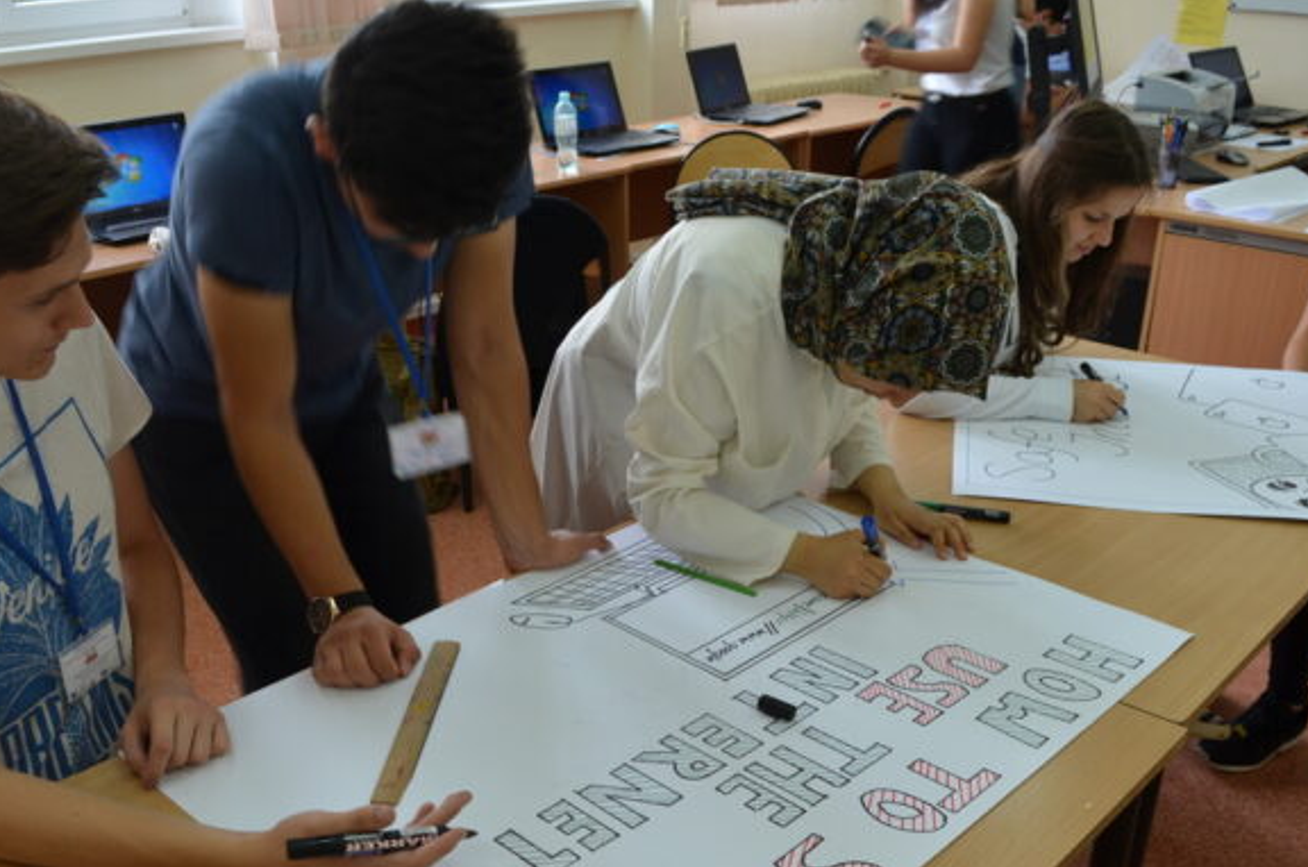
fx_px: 1306
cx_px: 606
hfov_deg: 53.2
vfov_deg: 36.5
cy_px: 557
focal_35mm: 36
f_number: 6.3
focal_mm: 18
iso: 100
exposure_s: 1/20
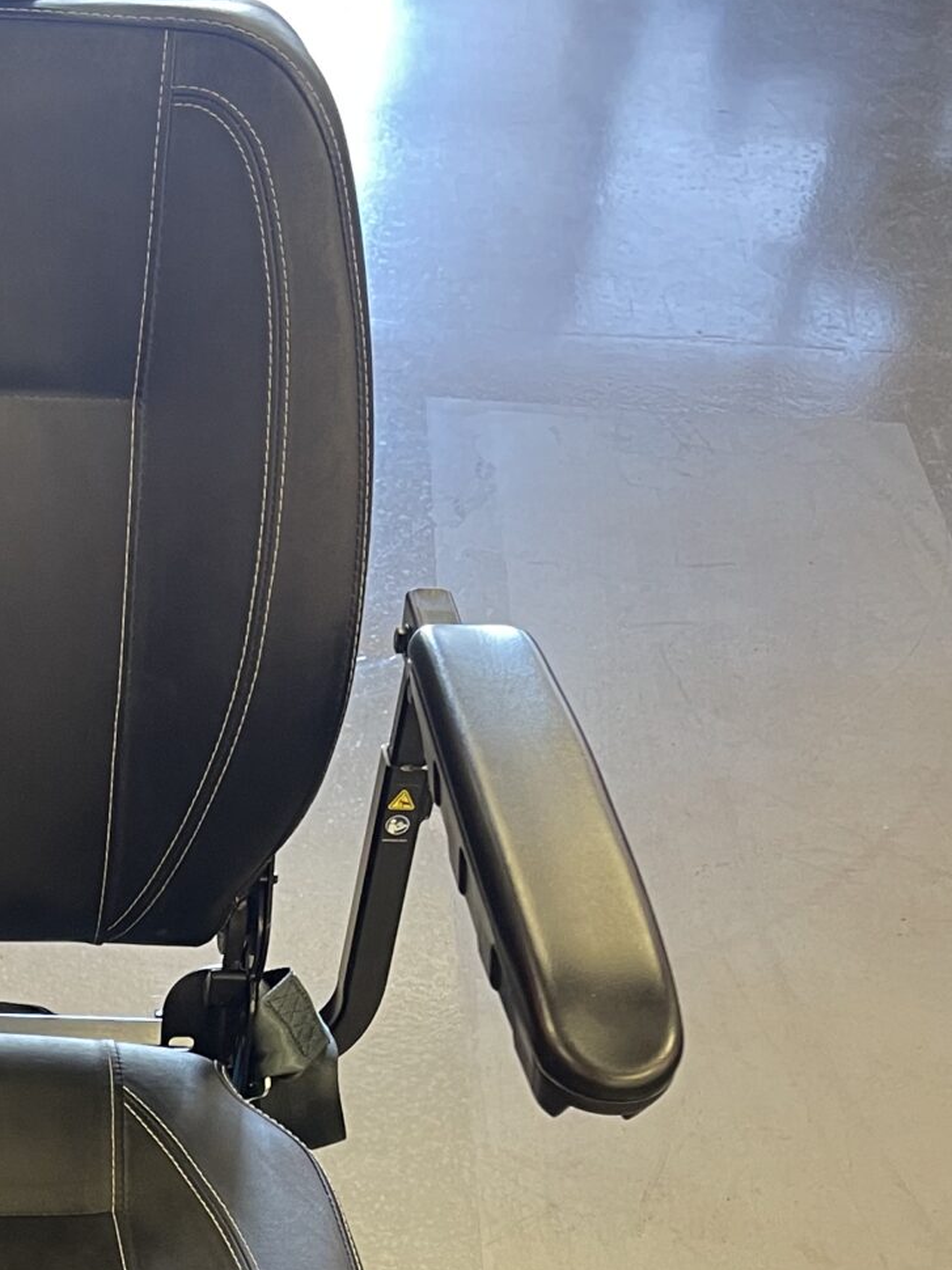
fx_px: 2421
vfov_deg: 28.5
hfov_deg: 20.4
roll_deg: +0.1
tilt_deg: -41.0
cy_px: 1096
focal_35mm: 66
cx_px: -274
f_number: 1.6
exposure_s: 1/60
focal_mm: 5.1
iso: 250
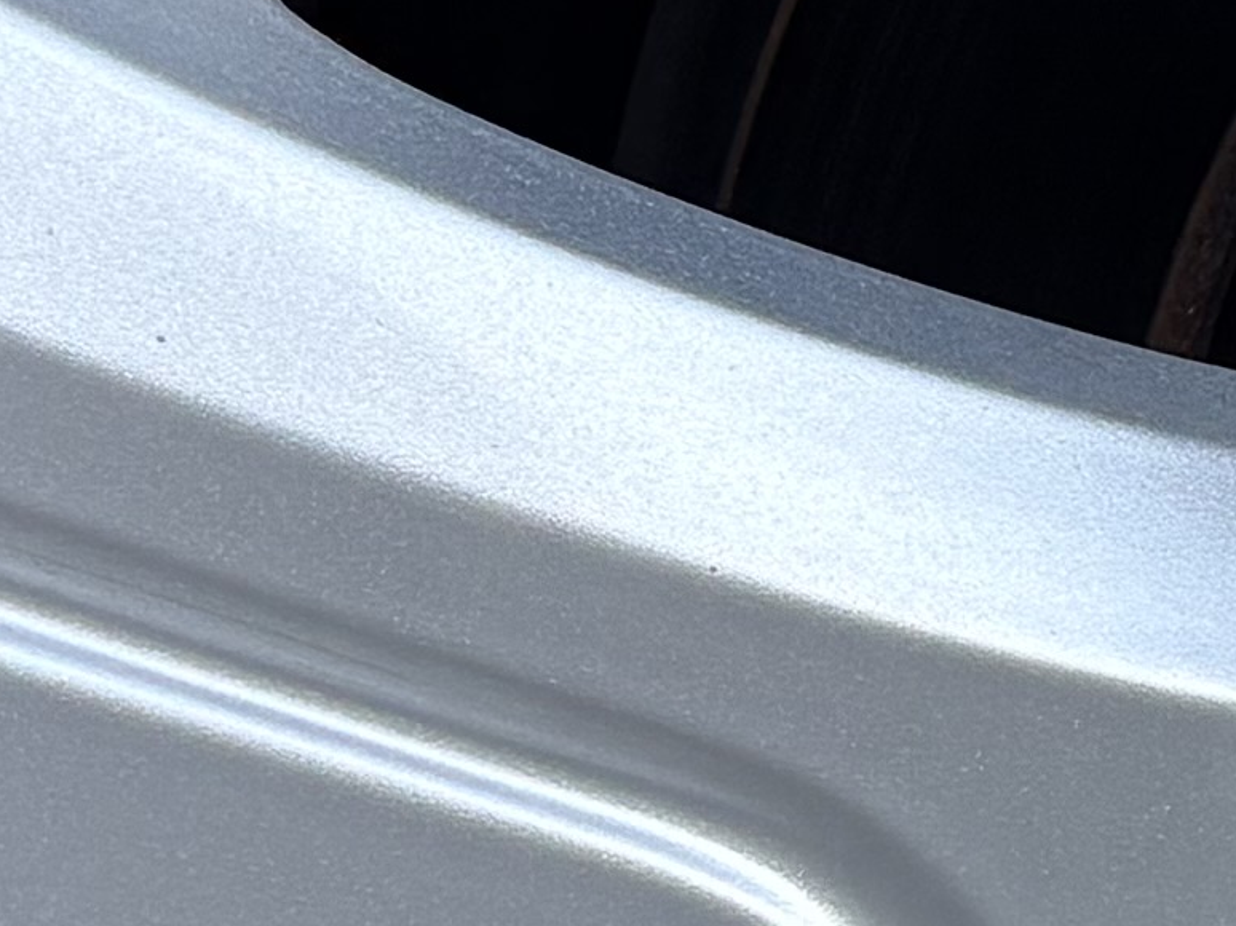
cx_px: 2764
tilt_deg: -24.8
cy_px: 797
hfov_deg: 9.4
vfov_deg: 7.7
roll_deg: -4.4
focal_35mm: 192
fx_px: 6853
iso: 50
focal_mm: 5.96
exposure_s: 1/223
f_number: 1.6
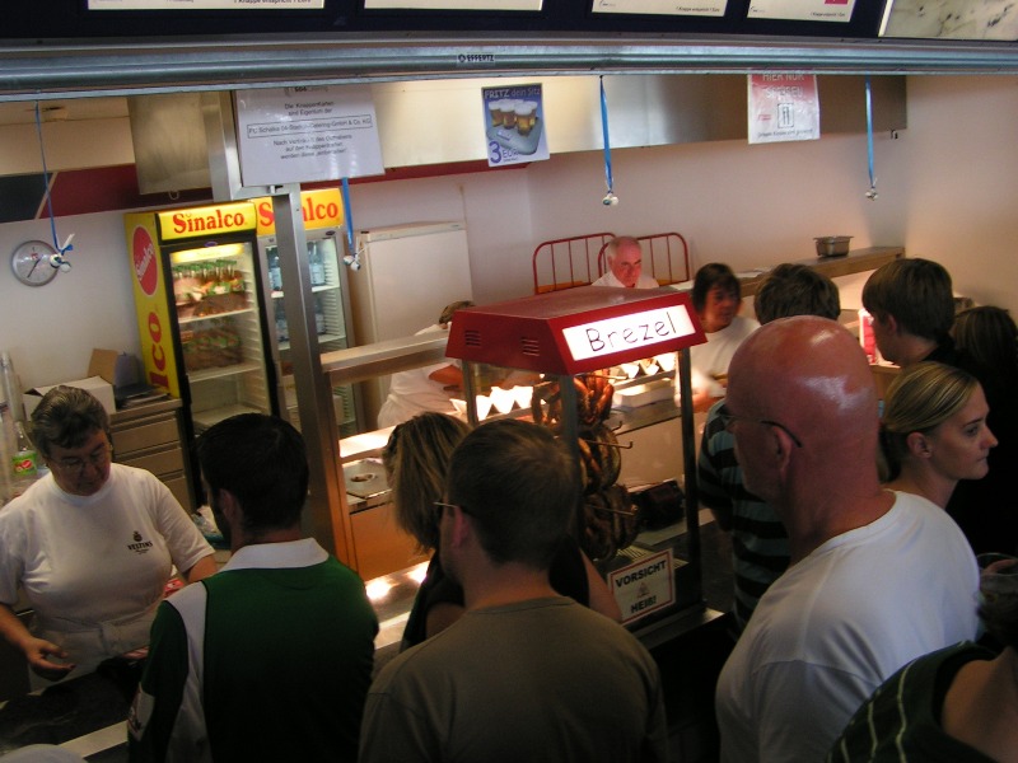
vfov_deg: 37.7
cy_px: 382
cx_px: 509
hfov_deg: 49.0
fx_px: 1118
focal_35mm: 38
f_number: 2.8
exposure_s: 1/40
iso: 80
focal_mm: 5.8
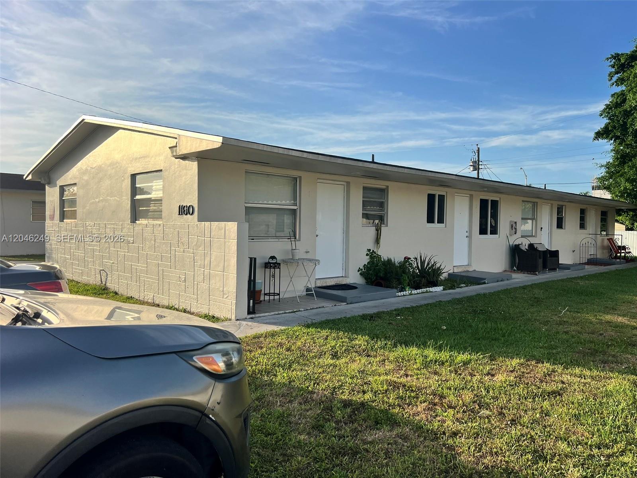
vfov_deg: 53.1
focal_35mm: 26
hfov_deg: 67.3
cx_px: 318
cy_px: 239
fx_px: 478
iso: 50
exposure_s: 1/3831
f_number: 1.5
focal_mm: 5.7
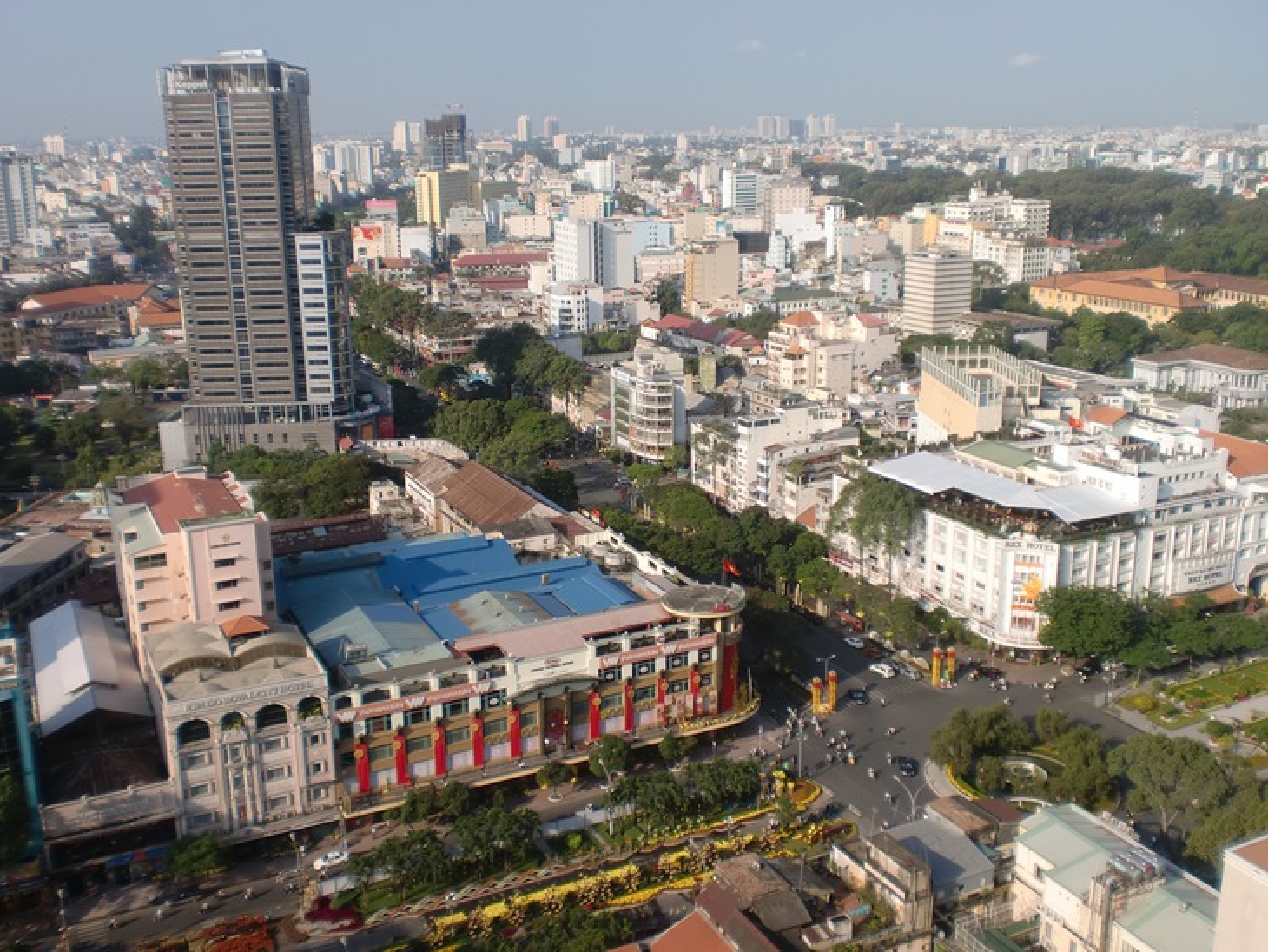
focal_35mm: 35
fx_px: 1282
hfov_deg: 52.6
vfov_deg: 40.7
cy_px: 476
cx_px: 634
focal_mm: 6.3
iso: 64
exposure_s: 1/1000
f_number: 3.1
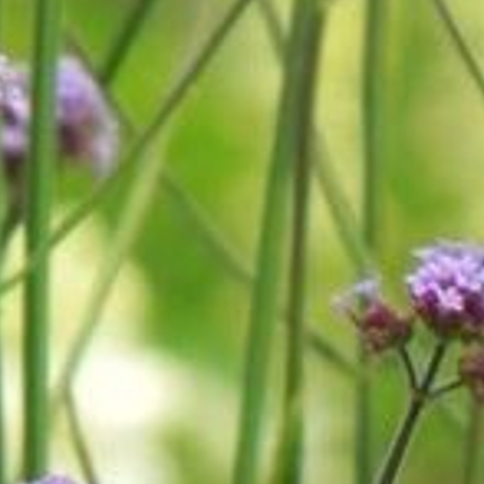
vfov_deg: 0.5
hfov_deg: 0.5
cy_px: -349
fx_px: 51807
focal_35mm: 3275
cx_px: -76
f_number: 5
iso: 160
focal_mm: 120
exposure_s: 1/500
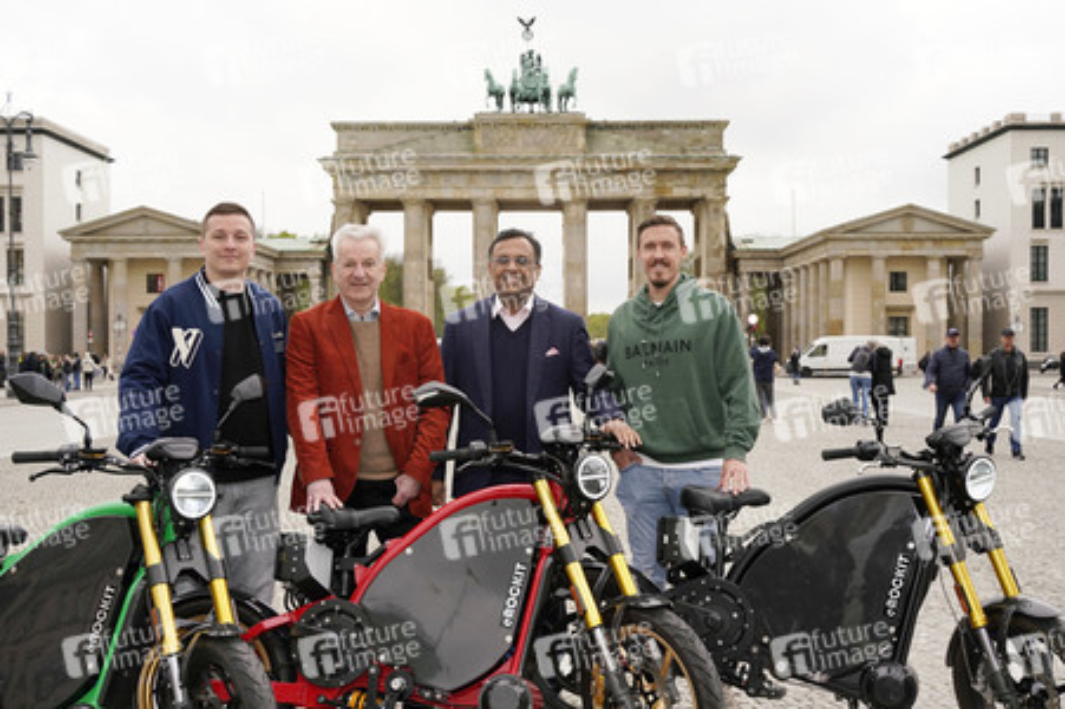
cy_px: 354
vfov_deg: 31.8
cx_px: 532
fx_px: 1242
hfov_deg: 46.4
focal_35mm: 42
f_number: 8
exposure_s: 1/250
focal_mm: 42
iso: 500
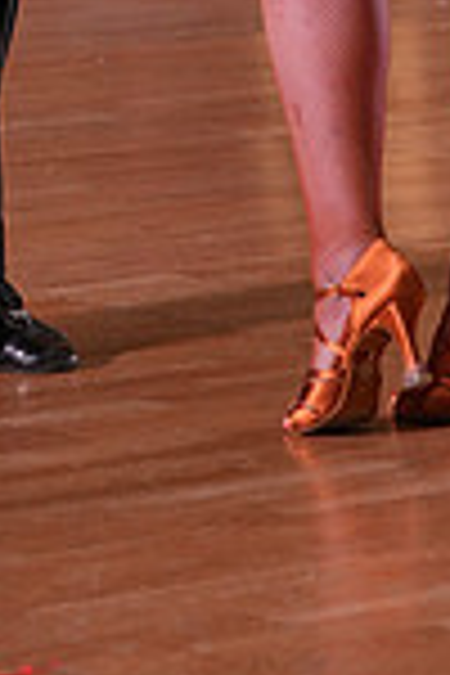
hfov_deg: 5.1
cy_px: -536
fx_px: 5081
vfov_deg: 7.4
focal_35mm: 271
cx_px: 146
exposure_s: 1/400
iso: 1000
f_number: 4
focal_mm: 70
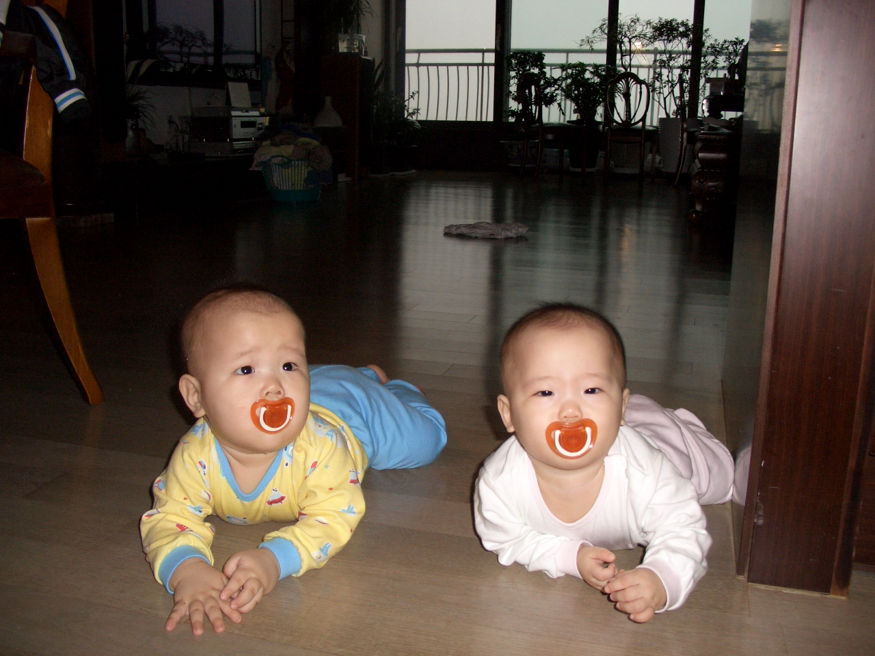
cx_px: 438
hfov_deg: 55.4
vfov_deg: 42.9
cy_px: 328
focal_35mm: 33
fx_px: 834
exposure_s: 1/60
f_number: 2.8
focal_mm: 7.1
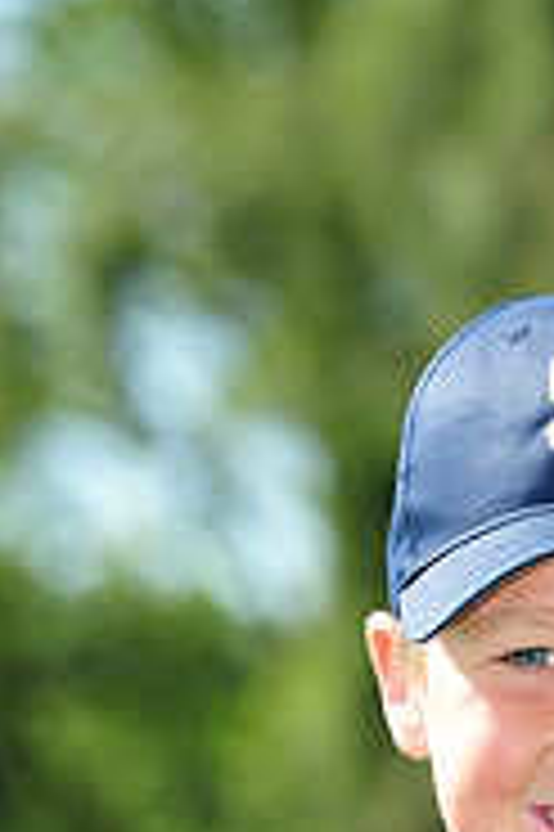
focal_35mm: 548
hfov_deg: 2.5
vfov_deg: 3.8
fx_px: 12672
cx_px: 793
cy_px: 1151
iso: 200
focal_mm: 175
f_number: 7.1
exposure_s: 1/250
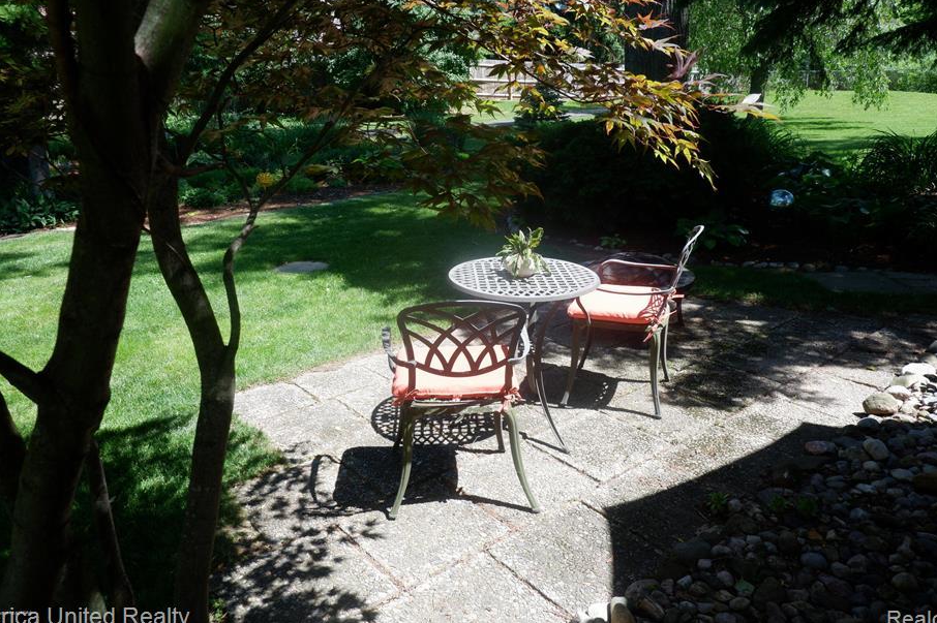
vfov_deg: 49.4
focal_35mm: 26
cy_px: 283
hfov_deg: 69.4
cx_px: 462
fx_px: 676
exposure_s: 1/140
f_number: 8
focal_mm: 15.2
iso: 200
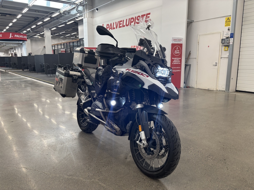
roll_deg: +0.3
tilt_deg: -11.1
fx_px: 191
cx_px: 127
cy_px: 95
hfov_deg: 67.3
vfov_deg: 53.1
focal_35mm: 26
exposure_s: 1/100
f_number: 1.6
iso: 125
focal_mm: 5.96
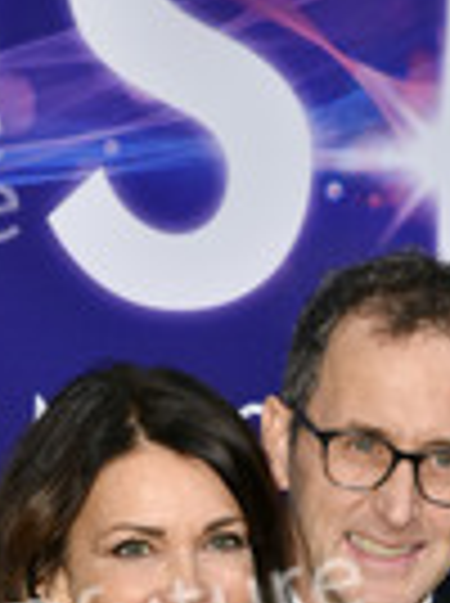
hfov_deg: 4.3
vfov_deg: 5.7
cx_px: 279
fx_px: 5999
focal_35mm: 345
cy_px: 891
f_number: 6.3
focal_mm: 120
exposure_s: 1/160
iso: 500
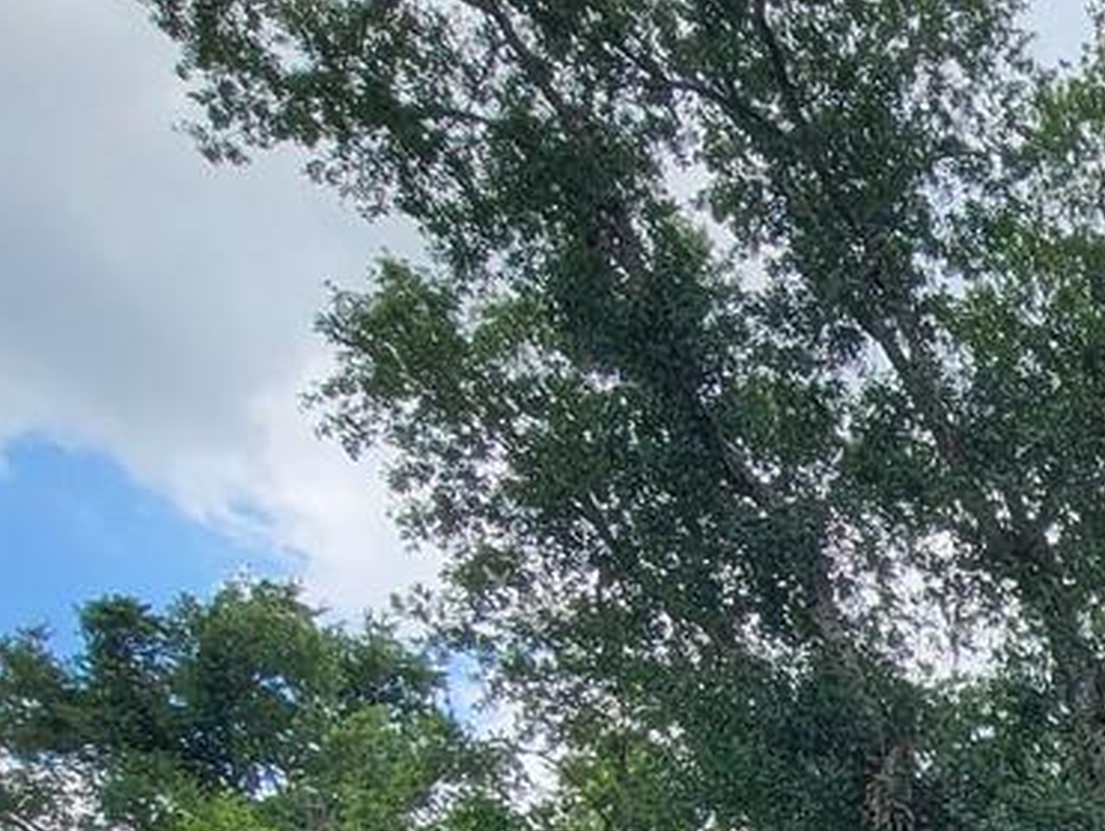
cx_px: 1629
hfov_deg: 26.0
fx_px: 1789
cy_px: 1227
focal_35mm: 56
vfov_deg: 22.0
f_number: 2.2
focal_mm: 2.2
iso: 50
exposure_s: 1/562
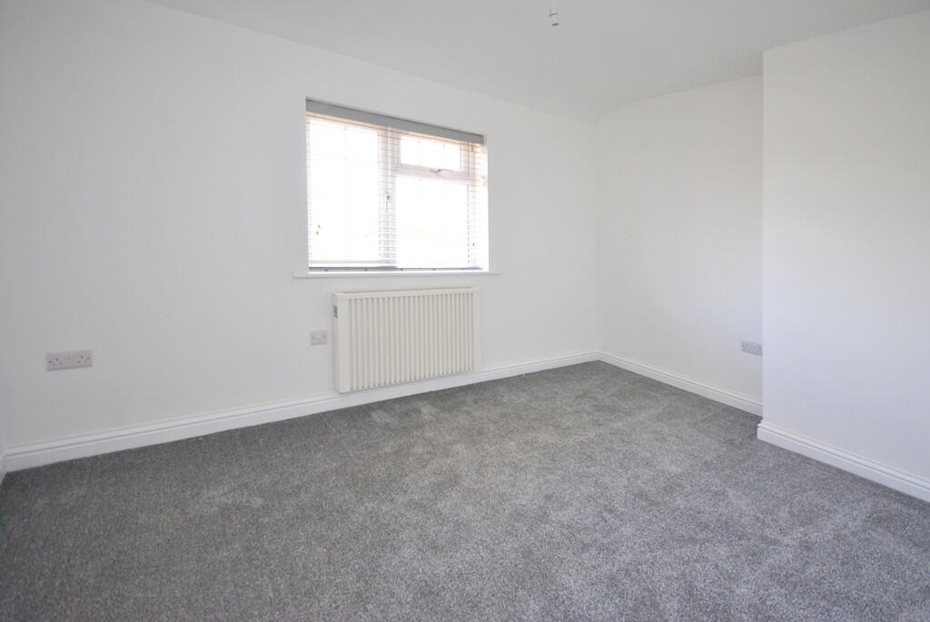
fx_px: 388
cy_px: 311
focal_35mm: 15
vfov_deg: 77.5
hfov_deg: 100.3
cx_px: 465
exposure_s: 1/40
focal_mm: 10
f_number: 4
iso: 200
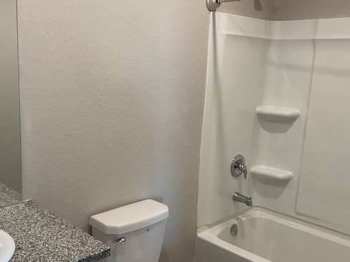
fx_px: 384
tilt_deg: -10.8
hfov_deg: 48.5
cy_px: 135
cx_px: 131
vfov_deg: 37.7
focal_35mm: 38
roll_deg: -2.3
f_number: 1.8
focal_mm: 3
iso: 50
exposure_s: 1/60
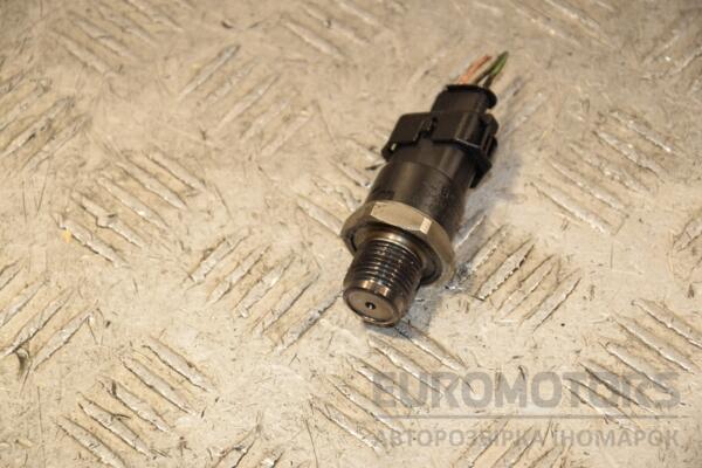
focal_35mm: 158
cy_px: 234
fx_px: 3071
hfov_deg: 13.0
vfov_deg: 8.7
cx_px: 351
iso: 800
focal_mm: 105
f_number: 7.1
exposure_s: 1/200
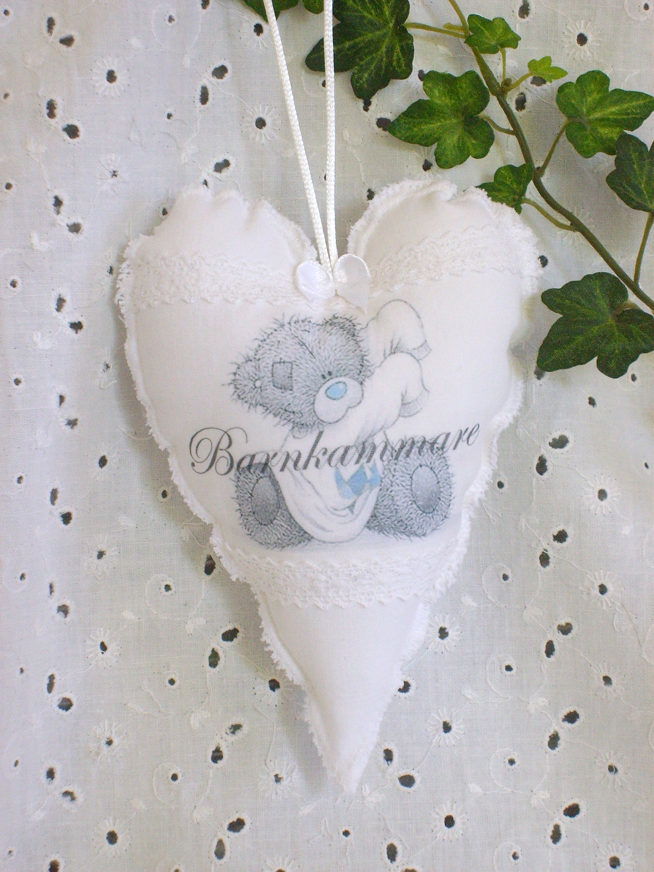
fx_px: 2318
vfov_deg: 21.3
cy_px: 436
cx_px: 327
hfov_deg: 16.1
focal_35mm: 92
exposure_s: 1/30
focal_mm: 15.5
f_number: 4.6
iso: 139
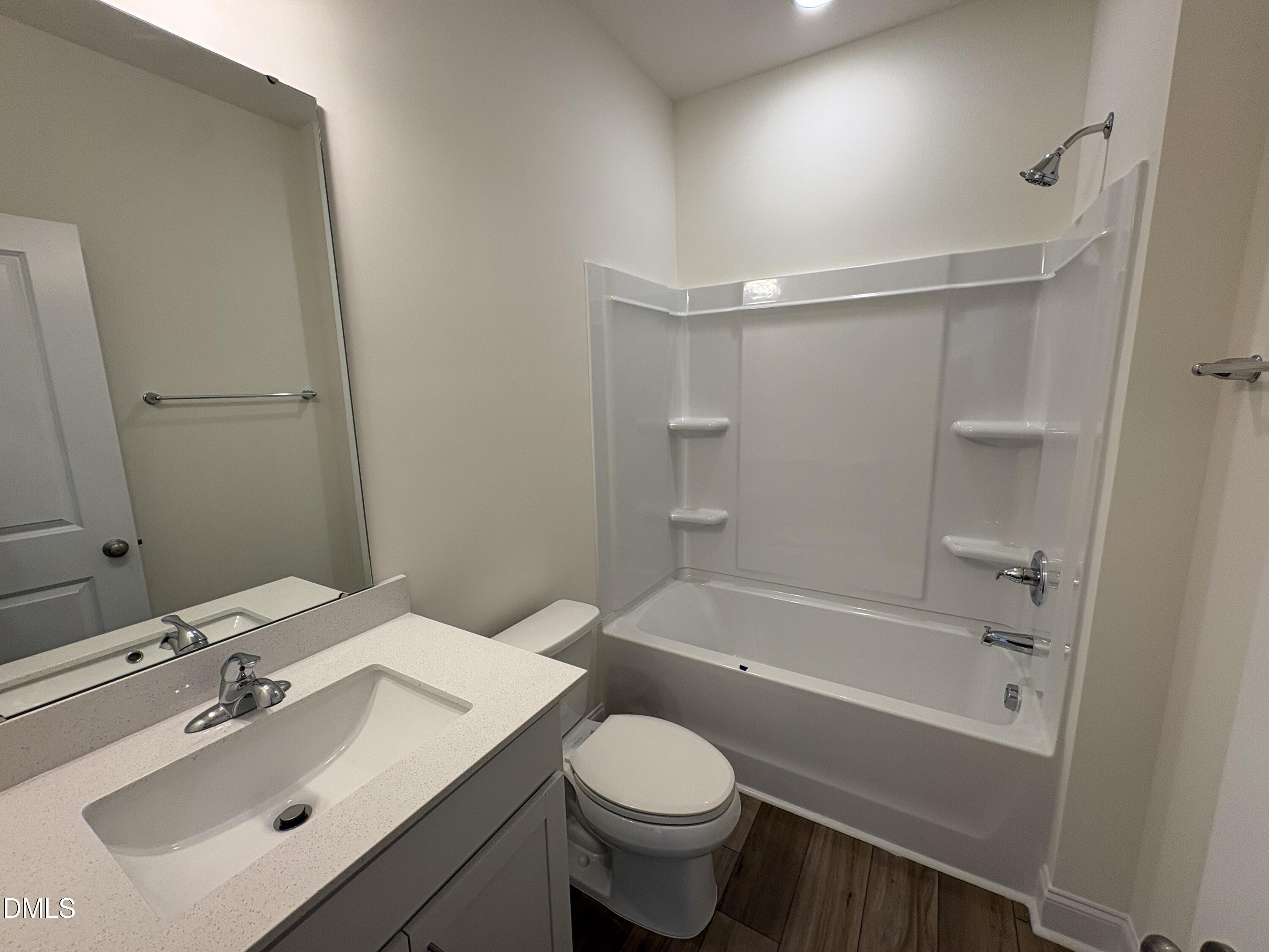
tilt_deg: -9.5
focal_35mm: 14
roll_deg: -0.3
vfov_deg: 85.7
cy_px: 476
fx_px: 513
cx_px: 634
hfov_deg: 102.1
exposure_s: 1/120
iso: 100
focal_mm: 2.22
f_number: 2.2
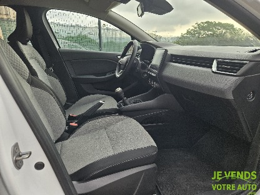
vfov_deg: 58.9
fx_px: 173
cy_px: 98
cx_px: 130
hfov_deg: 73.9
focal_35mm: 23
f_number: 1.8
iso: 80
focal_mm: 5.4
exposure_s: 1/180
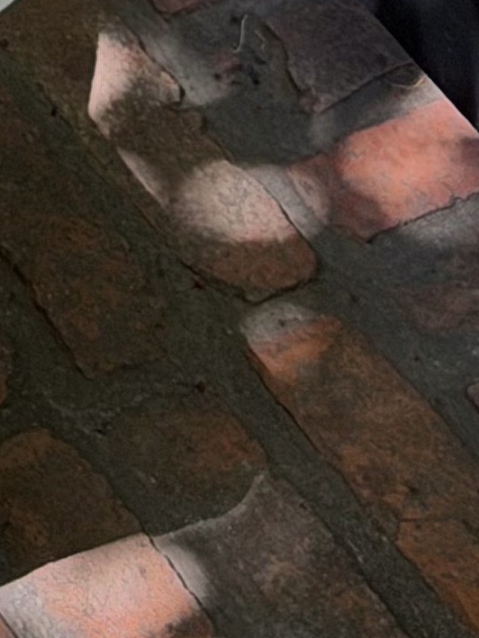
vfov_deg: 6.9
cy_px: -889
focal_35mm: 273
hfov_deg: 5.2
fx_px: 5035
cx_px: -775
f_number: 1.78
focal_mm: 6.76
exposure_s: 1/278
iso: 80
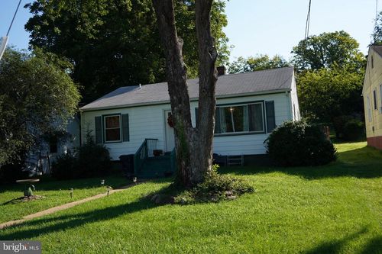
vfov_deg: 41.1
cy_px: 127
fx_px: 339
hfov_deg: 58.7
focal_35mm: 32
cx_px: 191
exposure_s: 1/640
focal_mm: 32
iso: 100
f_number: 4
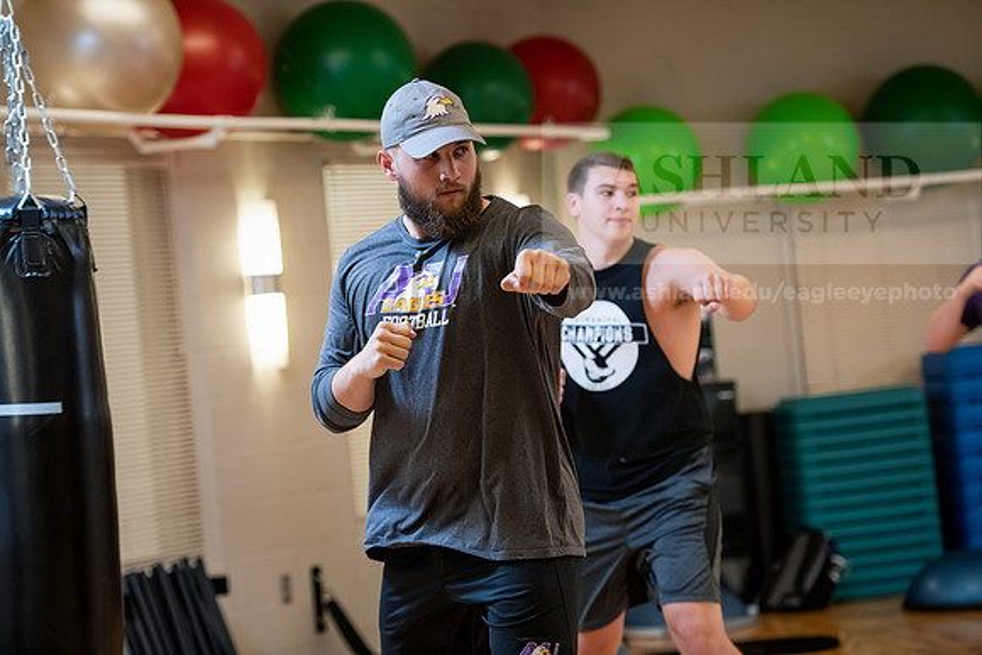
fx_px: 2865
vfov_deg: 13.0
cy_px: 328
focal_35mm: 105
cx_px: 491
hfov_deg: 19.5
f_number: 3.2
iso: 1000
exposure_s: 1/200
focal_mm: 105
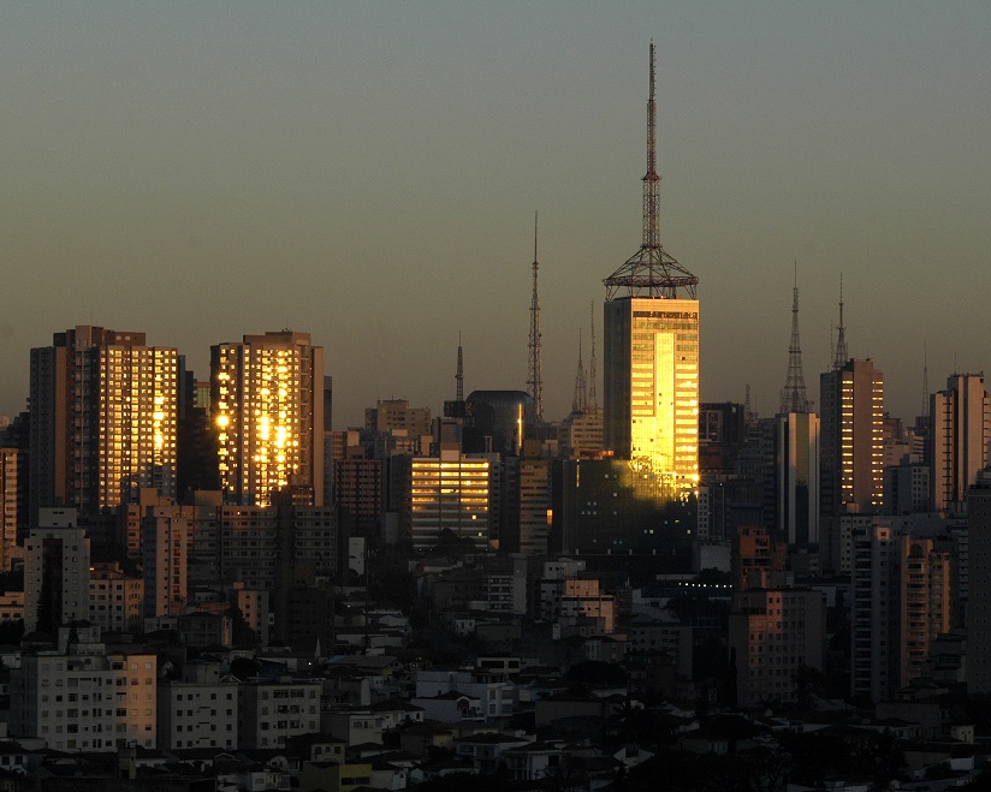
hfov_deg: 13.8
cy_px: 395
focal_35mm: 140
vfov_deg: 11.0
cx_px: 548
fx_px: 4106
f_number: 8
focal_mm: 82
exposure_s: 1/400
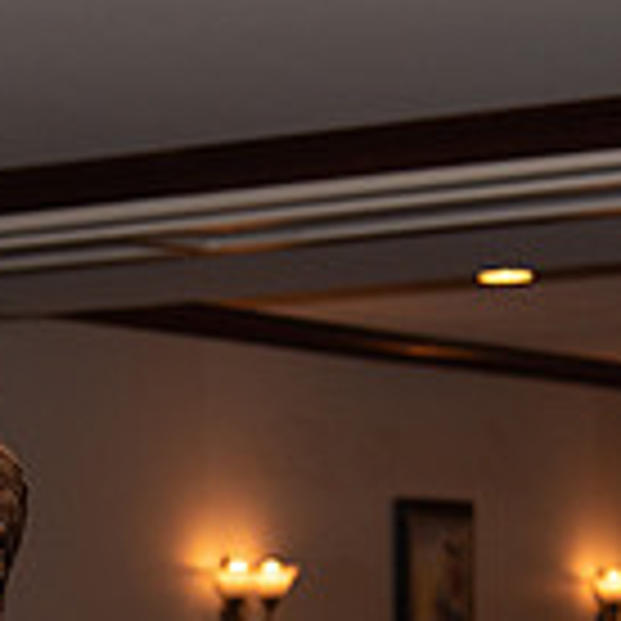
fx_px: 3613
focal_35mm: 178
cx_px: -58
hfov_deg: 9.7
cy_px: 785
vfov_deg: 9.7
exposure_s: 1/200
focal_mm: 50
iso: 800
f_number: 4
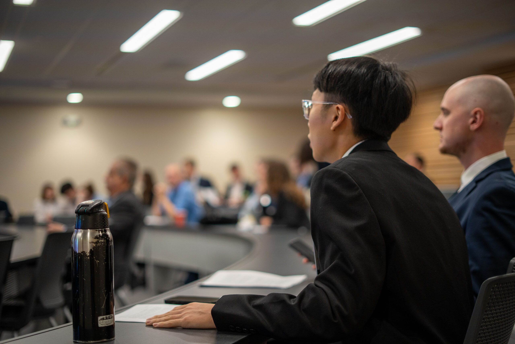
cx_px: 258
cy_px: 172
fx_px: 715
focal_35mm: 50
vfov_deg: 27.0
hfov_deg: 39.6
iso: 500
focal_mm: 50
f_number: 1.8
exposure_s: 1/160
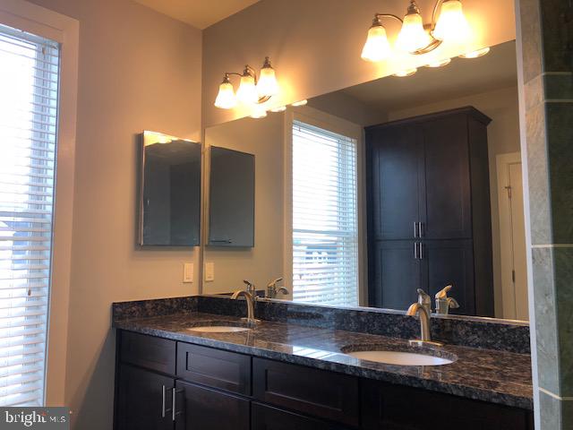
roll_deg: +0.7
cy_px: 215
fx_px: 463
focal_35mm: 28
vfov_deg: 49.7
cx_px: 286
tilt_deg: +3.3
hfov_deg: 63.4
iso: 40
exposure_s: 1/120
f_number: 1.8
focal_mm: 3.99
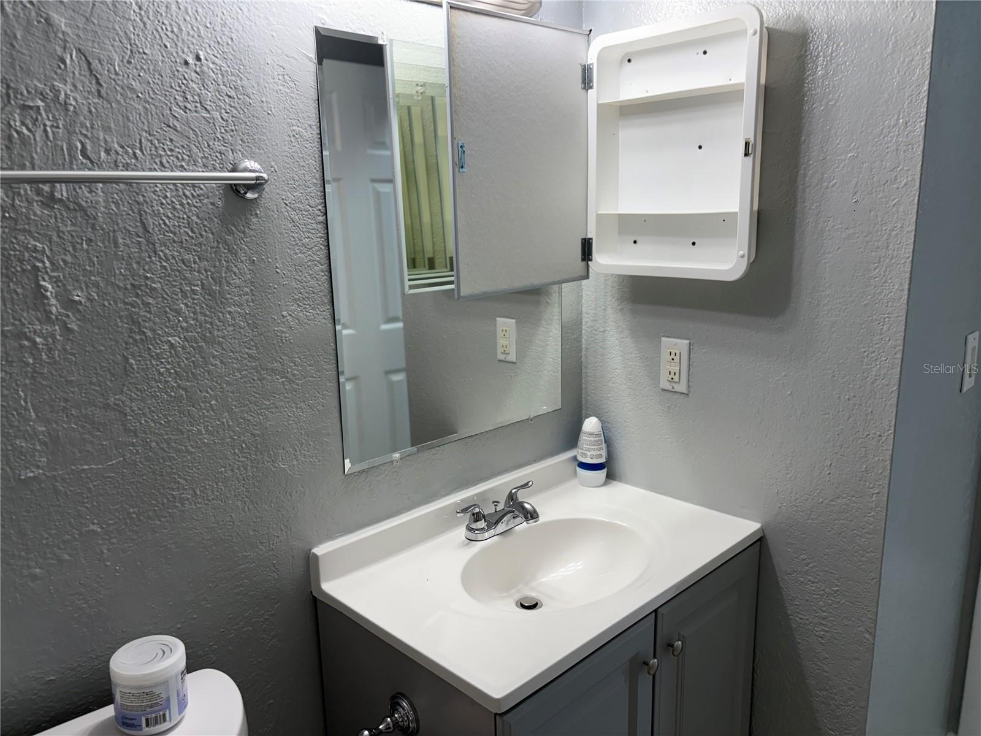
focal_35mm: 26
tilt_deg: -11.4
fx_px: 737
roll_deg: +2.7
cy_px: 368
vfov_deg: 53.1
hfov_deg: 67.3
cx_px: 490
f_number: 1.6
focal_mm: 5.96
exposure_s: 1/120
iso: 50
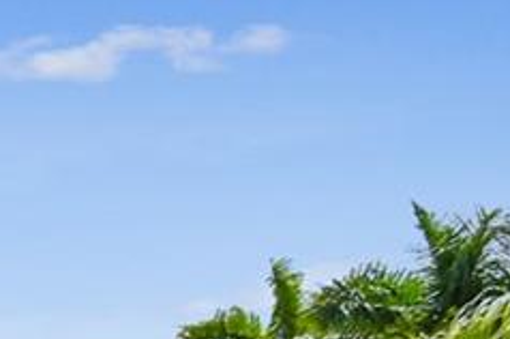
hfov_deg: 10.7
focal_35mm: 101
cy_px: 590
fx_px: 1429
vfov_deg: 12.5
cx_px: -1114
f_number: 7.1
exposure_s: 1/1000
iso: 100
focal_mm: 10
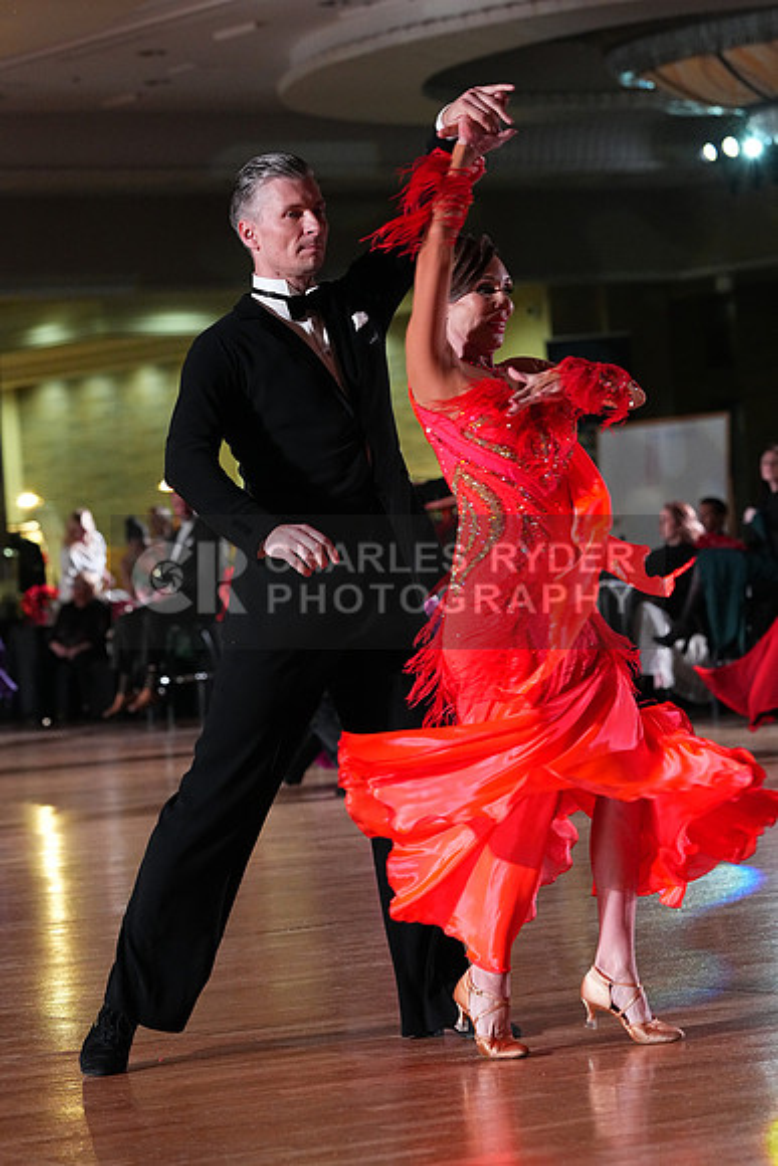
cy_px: 583
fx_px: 4211
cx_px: 389
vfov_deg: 15.8
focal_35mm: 130
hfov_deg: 10.6
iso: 6400
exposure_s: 1/400
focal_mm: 130
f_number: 5
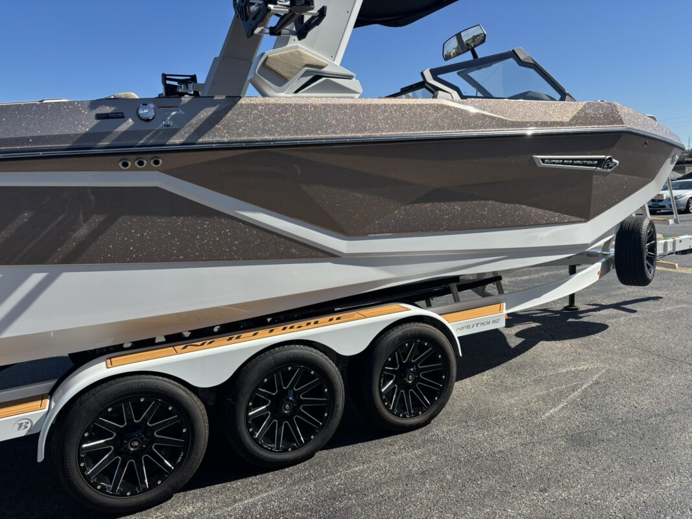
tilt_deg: -8.8
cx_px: 346
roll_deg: +1.1
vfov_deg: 53.1
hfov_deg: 67.3
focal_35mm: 26
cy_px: 260
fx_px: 520
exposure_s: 1/2933
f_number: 1.6
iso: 50
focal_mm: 5.96
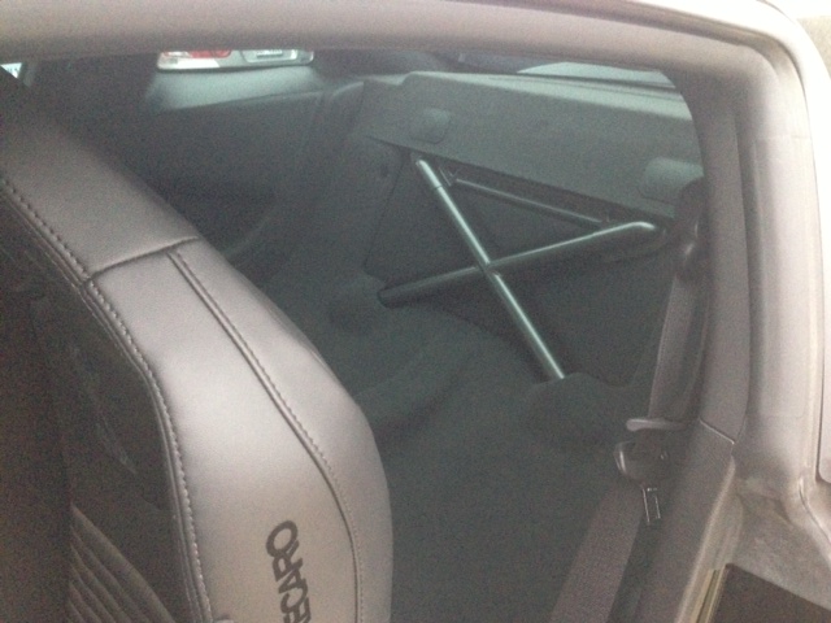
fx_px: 792
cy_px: 312
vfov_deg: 42.9
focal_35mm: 33
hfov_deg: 55.4
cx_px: 416
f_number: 2.4
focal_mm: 4.13
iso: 800
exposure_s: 1/15
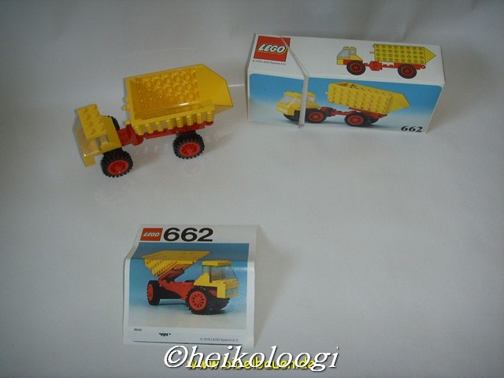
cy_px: 189
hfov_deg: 47.9
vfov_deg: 36.8
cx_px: 252
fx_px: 568
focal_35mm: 39
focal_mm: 6.6
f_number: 3.5
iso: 100
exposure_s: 1/45
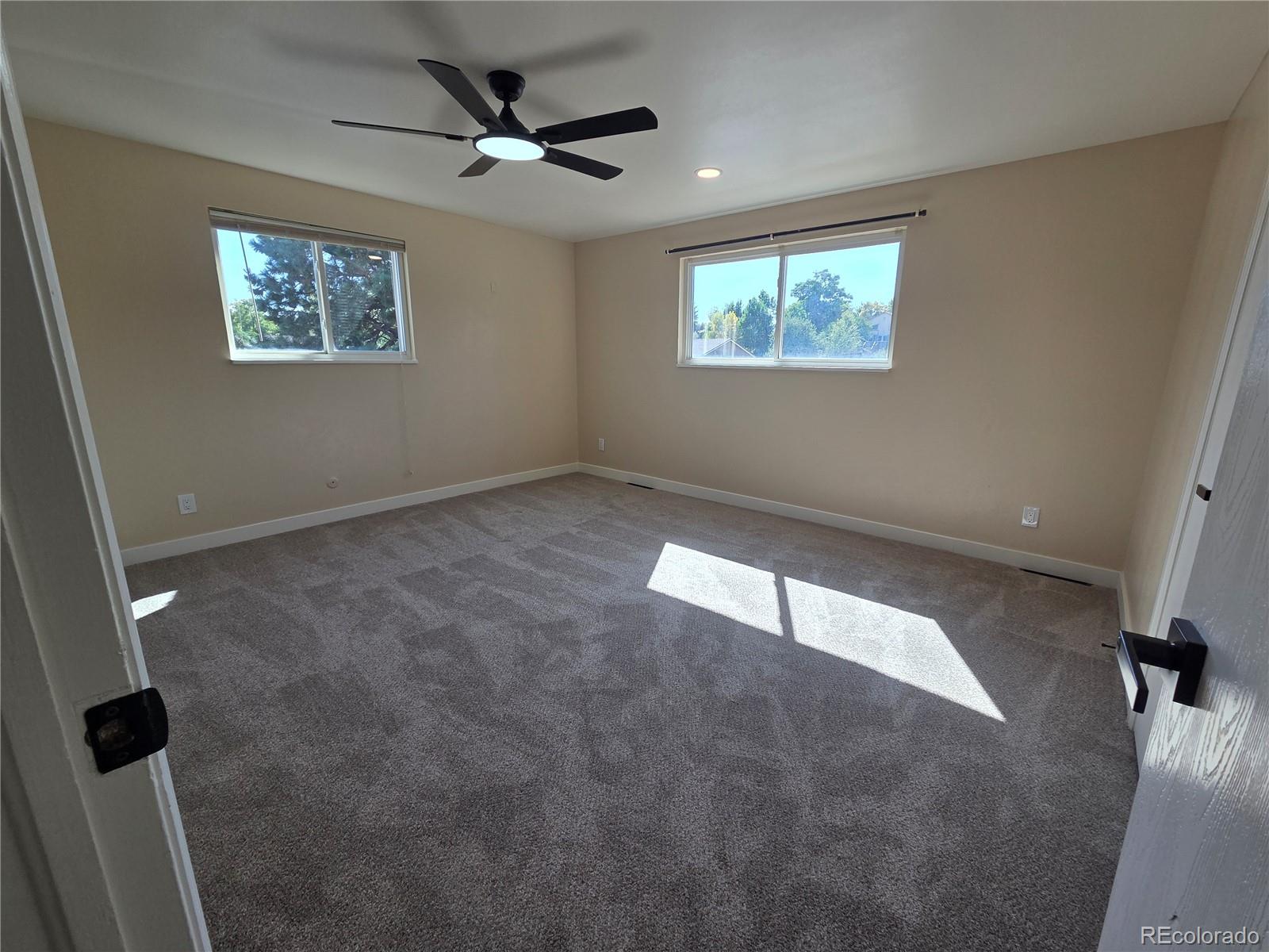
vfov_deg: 89.9
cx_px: 634
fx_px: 477
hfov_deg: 106.2
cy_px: 476
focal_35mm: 13
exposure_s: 1/304
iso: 50
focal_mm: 2.2
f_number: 2.2
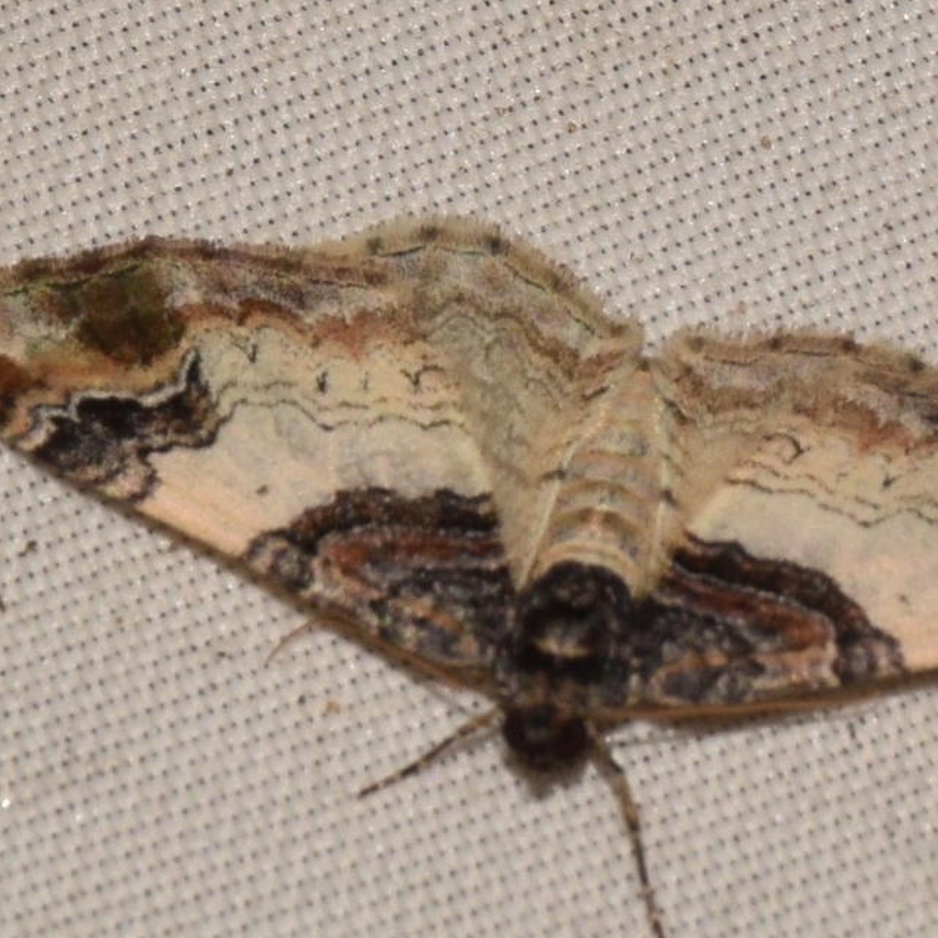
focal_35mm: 268
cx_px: 631
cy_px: 469
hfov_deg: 6.5
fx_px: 8216
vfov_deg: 6.5
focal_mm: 140
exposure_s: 1/160
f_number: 14
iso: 200
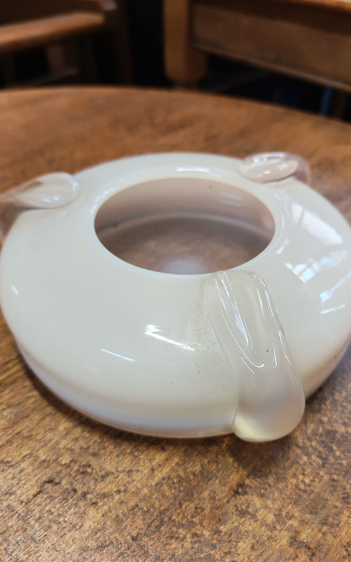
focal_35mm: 29
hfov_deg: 43.1
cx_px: 194
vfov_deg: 64.6
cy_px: 283
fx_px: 444
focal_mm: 6.12
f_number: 1.9
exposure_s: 1/50
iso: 2456
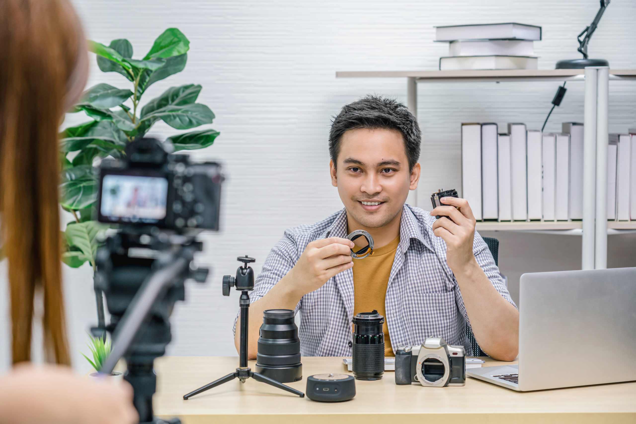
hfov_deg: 26.3
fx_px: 1360
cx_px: 318
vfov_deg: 17.7
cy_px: 212
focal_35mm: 77
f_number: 4
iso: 640
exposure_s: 1/60
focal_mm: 77
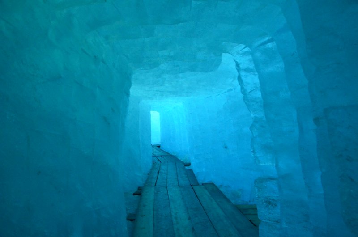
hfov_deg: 67.5
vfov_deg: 47.7
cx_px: 179
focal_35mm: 27
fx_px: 268
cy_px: 118
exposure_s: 1/4
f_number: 5
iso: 6400
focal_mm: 18
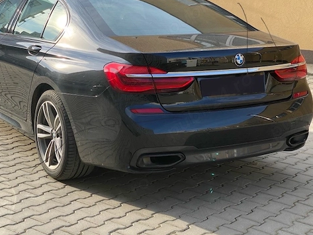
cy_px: 109
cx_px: 133
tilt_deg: -11.7
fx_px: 597
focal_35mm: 66
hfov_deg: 29.3
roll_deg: -1.4
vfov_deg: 22.3
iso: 20
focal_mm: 6
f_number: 2
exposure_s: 1/403
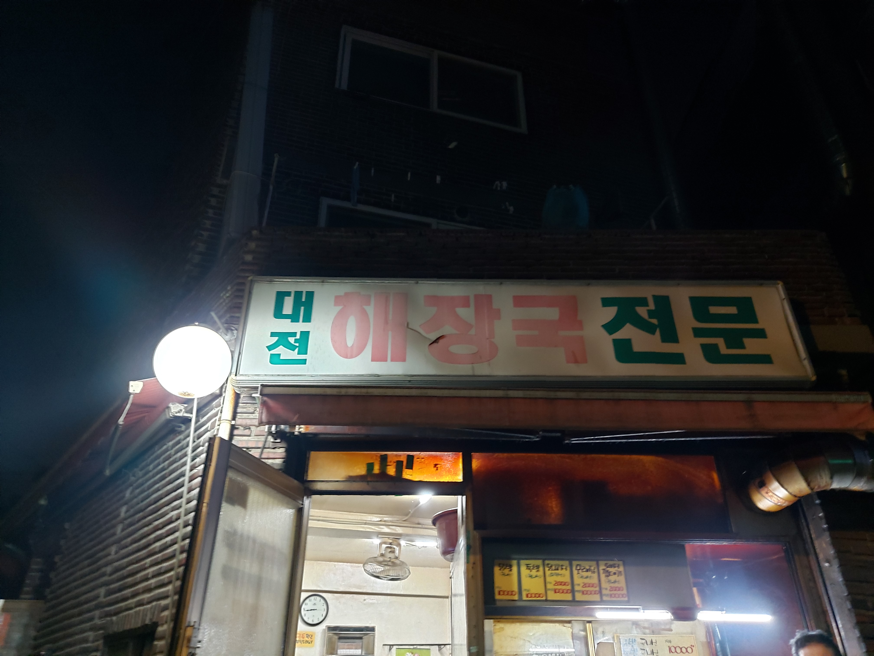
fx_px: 631
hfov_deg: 69.4
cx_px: 437
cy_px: 328
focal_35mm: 25
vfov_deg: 54.9
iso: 320
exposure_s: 1/24
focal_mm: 4.58
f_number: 2
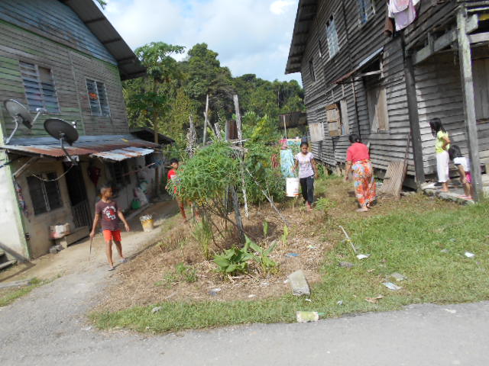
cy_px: 183
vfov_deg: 53.1
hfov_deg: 67.3
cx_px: 244
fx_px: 367
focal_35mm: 26
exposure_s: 1/800
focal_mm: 4.6
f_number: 3.2
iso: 80
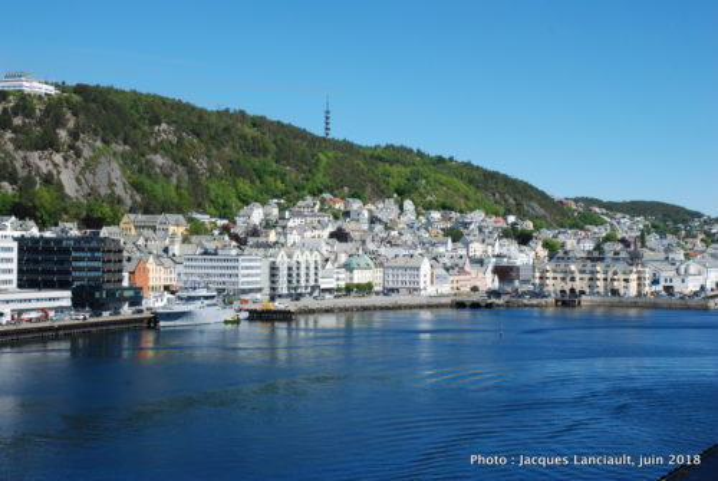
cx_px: 359
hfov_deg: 38.8
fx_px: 1019
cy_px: 240
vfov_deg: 26.6
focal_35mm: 51
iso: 100
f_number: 16
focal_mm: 34
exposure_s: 1/60
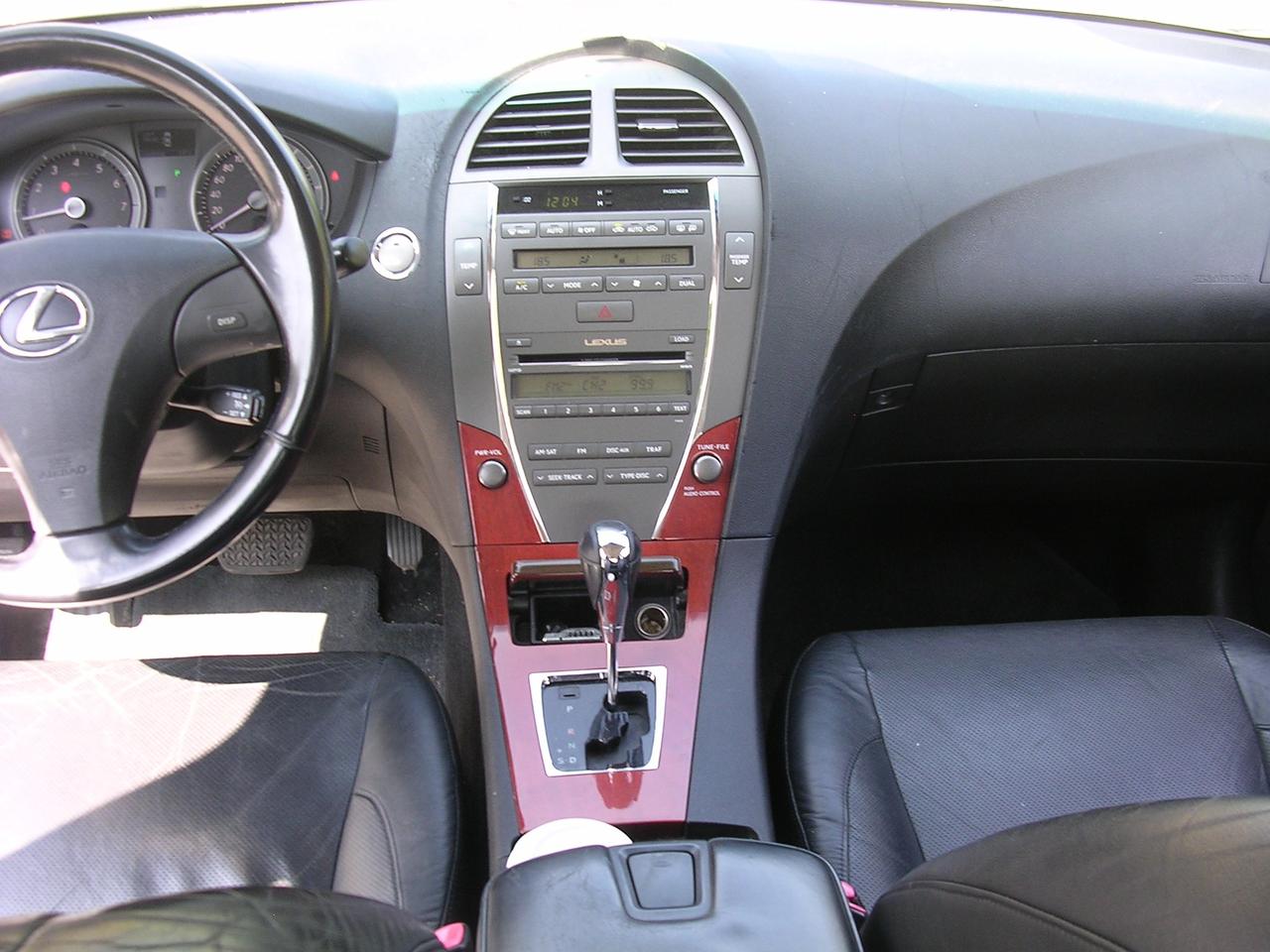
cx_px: 635
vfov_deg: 37.7
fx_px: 1394
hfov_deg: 49.0
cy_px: 476
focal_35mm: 38
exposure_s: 1/38.2
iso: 100
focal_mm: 5.8
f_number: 2.8
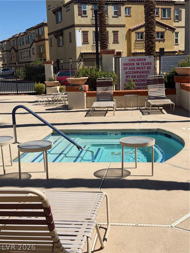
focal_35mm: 48
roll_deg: +1.4
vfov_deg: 39.7
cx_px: 95
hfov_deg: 30.3
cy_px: 126
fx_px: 351
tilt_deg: -10.6
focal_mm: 6.76
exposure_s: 1/8772
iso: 64
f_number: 1.78
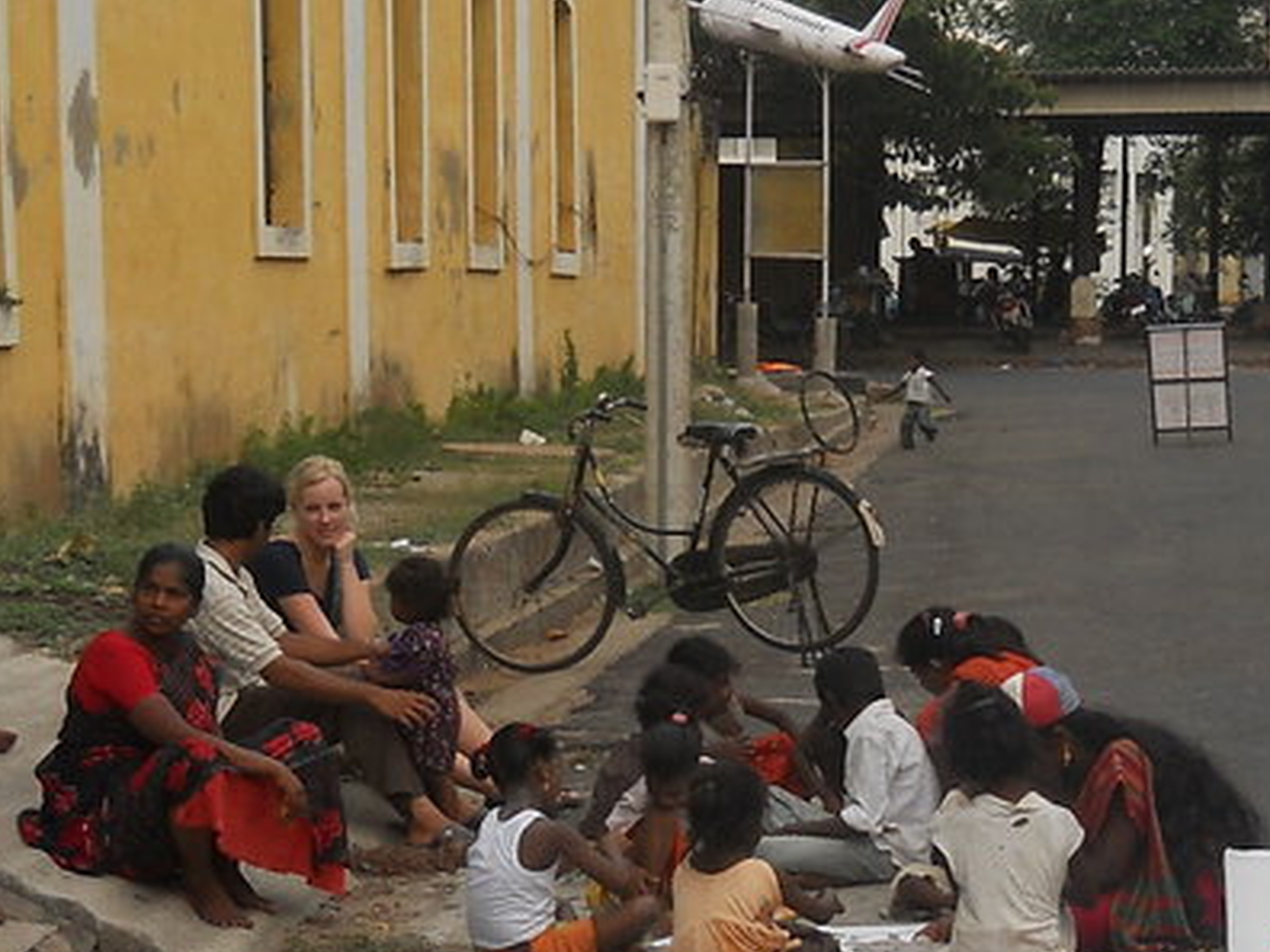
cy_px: 843
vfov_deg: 13.8
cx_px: 699
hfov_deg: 18.5
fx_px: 3889
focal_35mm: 106
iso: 80
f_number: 3.1
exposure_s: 1/160
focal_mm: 6.72
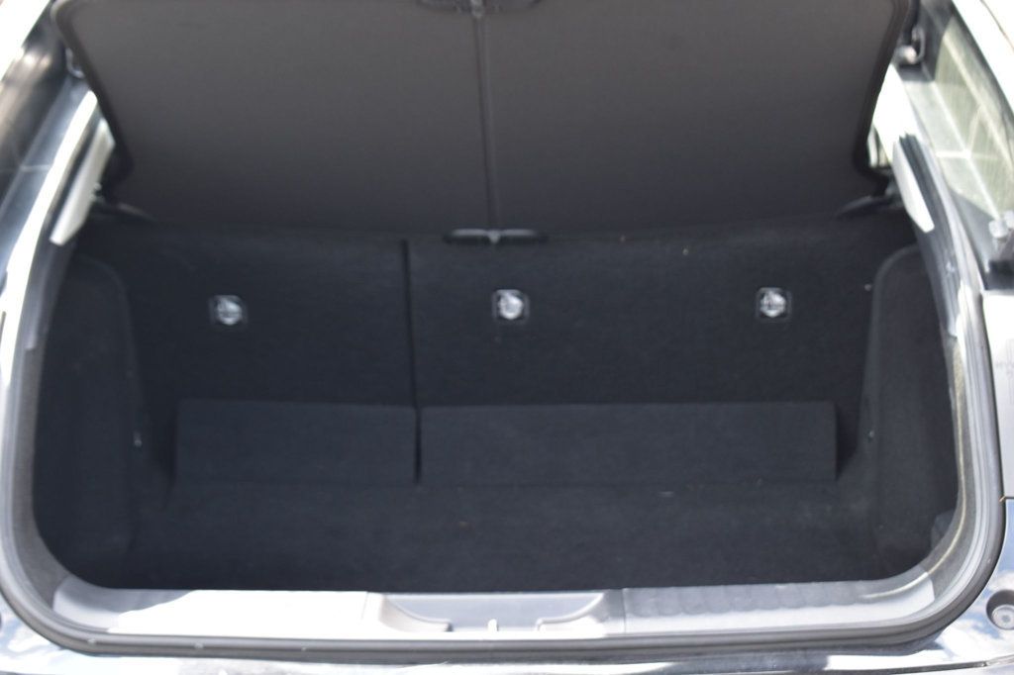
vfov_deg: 16.5
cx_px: 507
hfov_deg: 24.6
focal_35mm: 82
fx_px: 2323
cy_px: 338
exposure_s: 1/50
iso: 400
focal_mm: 55
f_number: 8
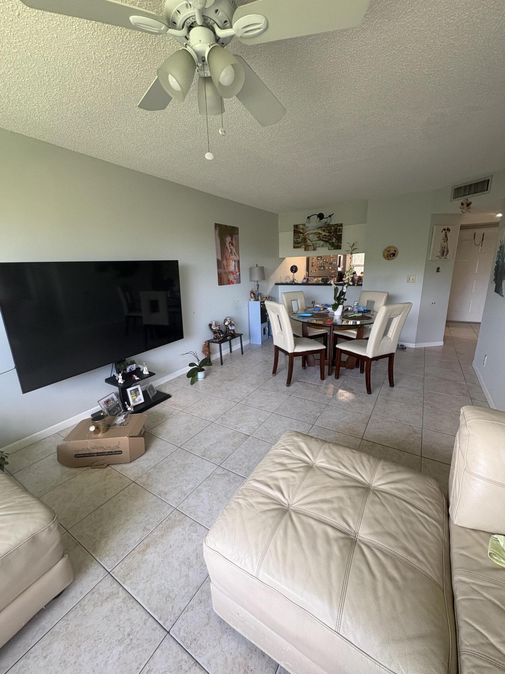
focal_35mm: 14
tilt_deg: -15.0
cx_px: 252
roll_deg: +1.5
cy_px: 337
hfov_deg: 85.7
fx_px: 272
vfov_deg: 102.1
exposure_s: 1/120
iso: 250
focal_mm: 2.22
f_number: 2.2
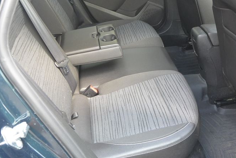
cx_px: 148
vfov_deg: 31.8
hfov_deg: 46.0
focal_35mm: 42
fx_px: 275
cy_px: 65
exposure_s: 1/100
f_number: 3.5
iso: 400
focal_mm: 10
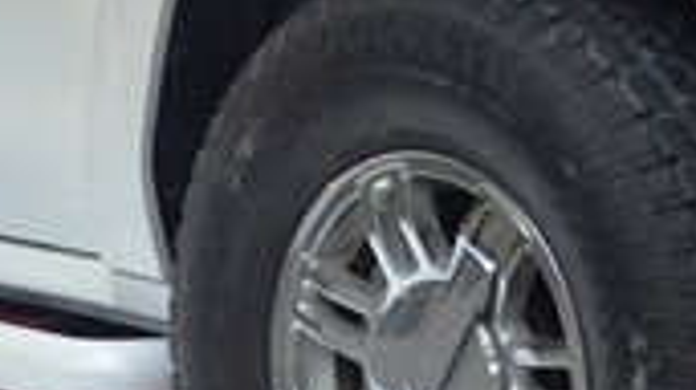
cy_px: -8
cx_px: 256
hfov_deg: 13.4
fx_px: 2970
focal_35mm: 161
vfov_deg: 7.5
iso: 500
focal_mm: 22
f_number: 5
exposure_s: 1/80
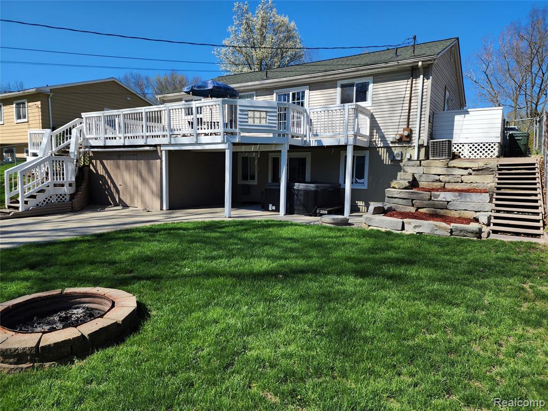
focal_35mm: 23
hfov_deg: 73.9
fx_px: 364
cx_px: 274
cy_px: 206
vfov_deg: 58.9
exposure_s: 1/742
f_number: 1.8
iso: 12
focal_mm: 6.4
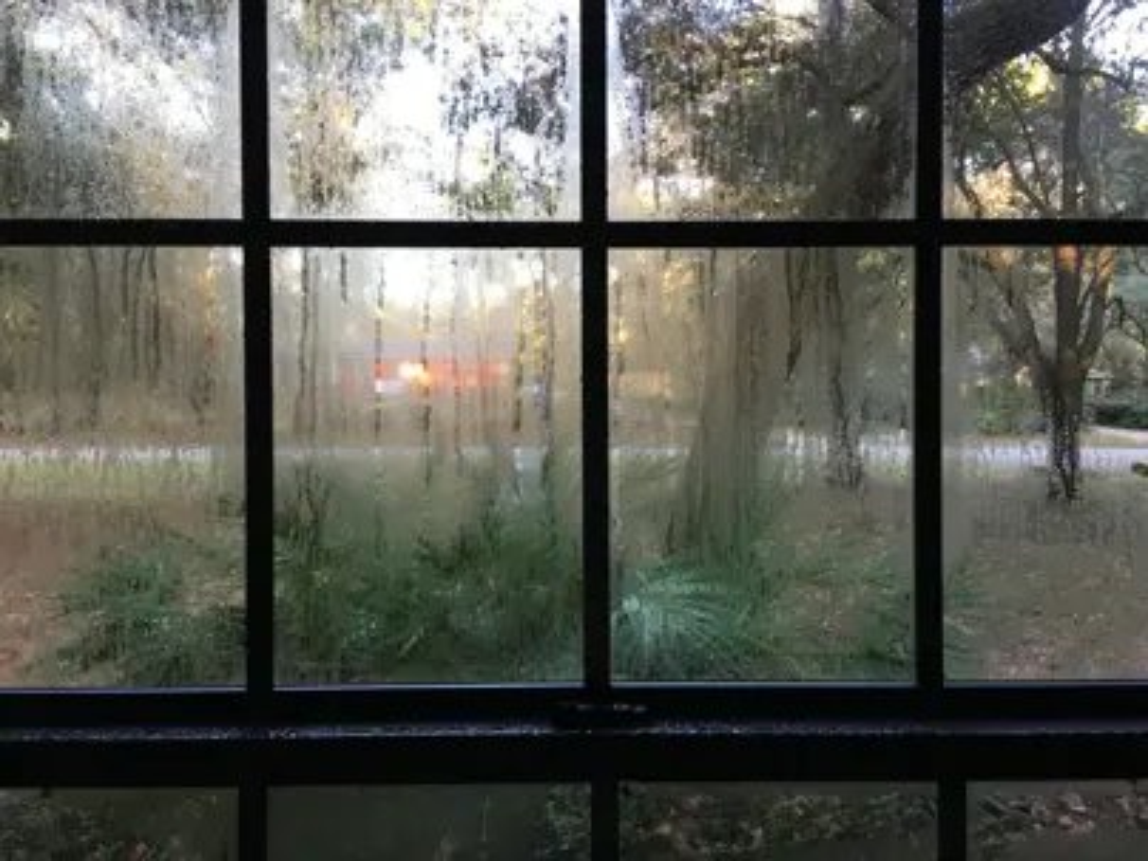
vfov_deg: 48.2
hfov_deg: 61.7
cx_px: 574
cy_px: 430
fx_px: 962
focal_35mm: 29
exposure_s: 1/15
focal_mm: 4.15
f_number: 2.2
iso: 32
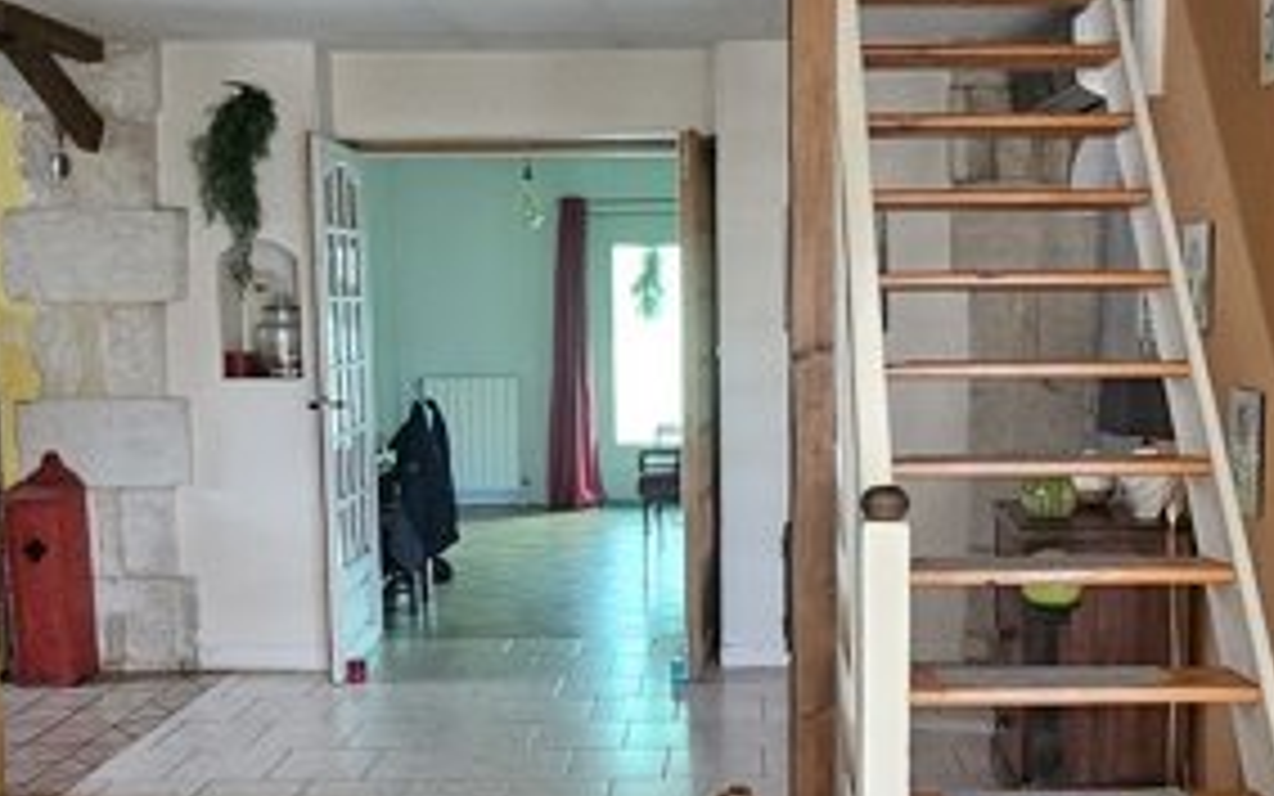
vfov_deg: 32.7
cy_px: 468
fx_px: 1354
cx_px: 761
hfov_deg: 50.1
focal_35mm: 39
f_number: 2.2
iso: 640
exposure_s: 1/30
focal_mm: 2.2
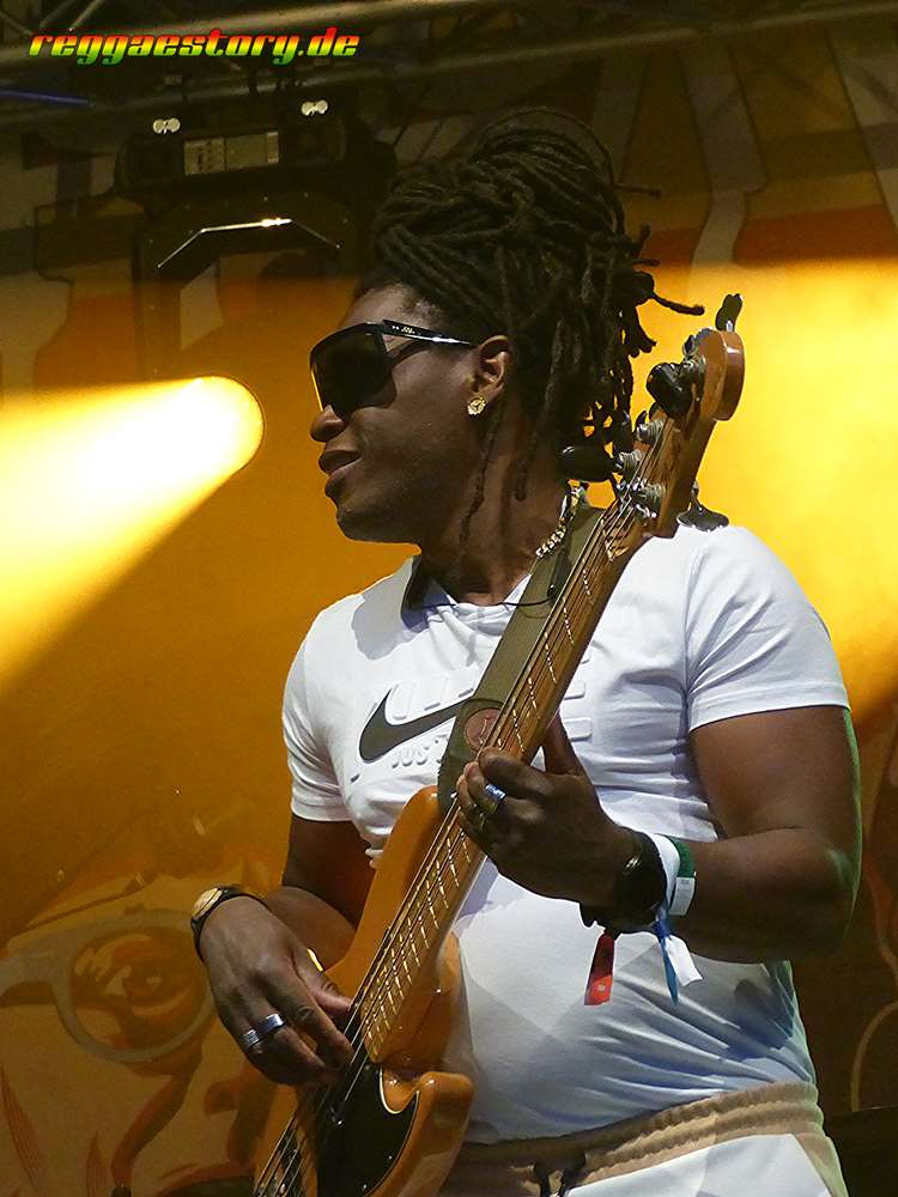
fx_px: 4773
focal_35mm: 138
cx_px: 449
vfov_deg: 14.3
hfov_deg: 10.7
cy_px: 598
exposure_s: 1/125
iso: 640
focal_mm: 24.8
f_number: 2.8
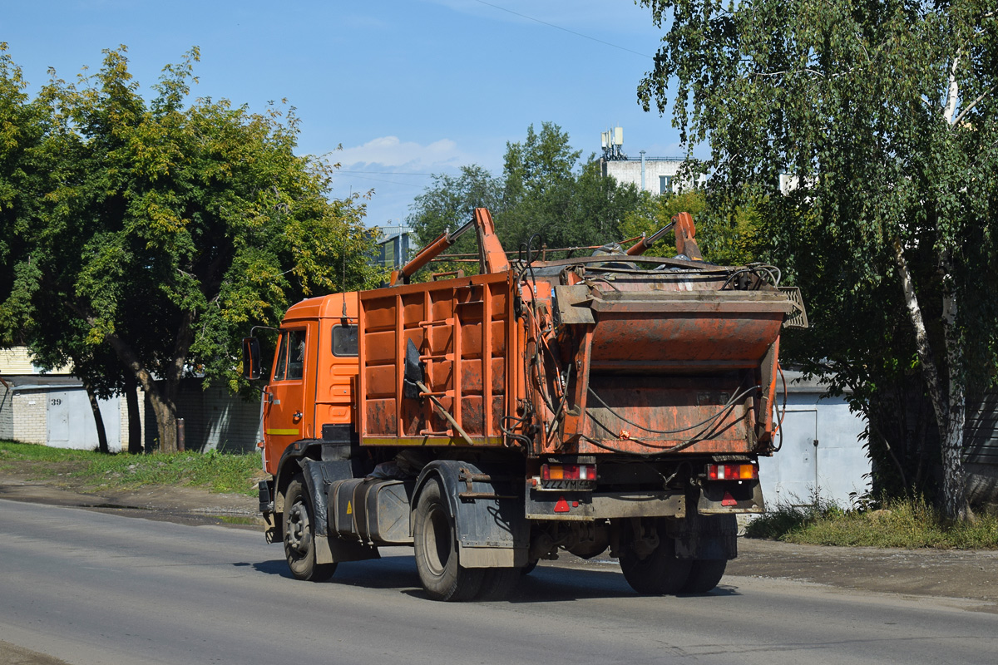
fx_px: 2162
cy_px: 332
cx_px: 499
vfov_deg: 17.5
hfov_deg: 26.0
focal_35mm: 78
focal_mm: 52
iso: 100
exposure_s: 1/800
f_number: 6.3
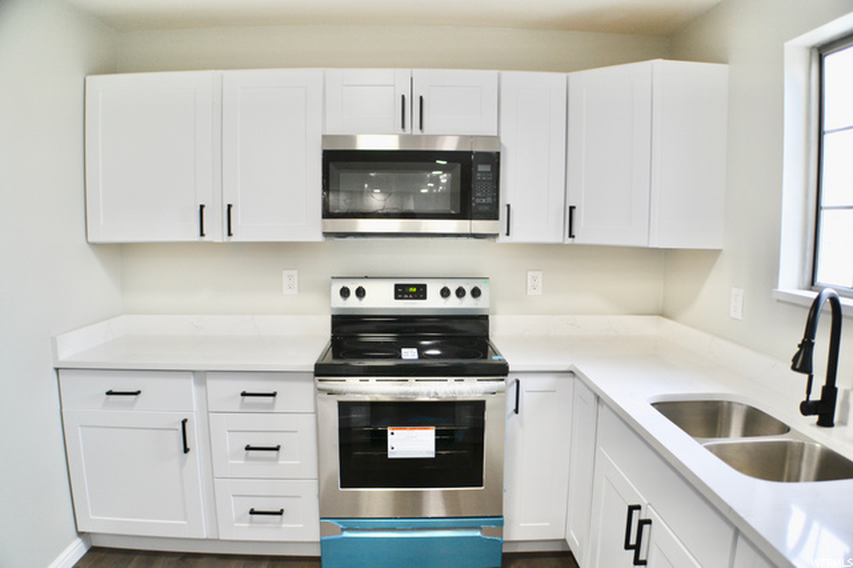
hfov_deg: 57.2
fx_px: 781
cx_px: 426
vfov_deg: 39.9
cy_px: 284
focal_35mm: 33
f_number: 4.5
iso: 400
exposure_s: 1/80
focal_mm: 22
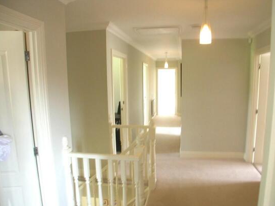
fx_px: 326
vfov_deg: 35.1
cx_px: 147
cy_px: 110
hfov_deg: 45.7
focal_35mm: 41
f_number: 2.6
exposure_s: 1/4.5
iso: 100
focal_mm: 7.85
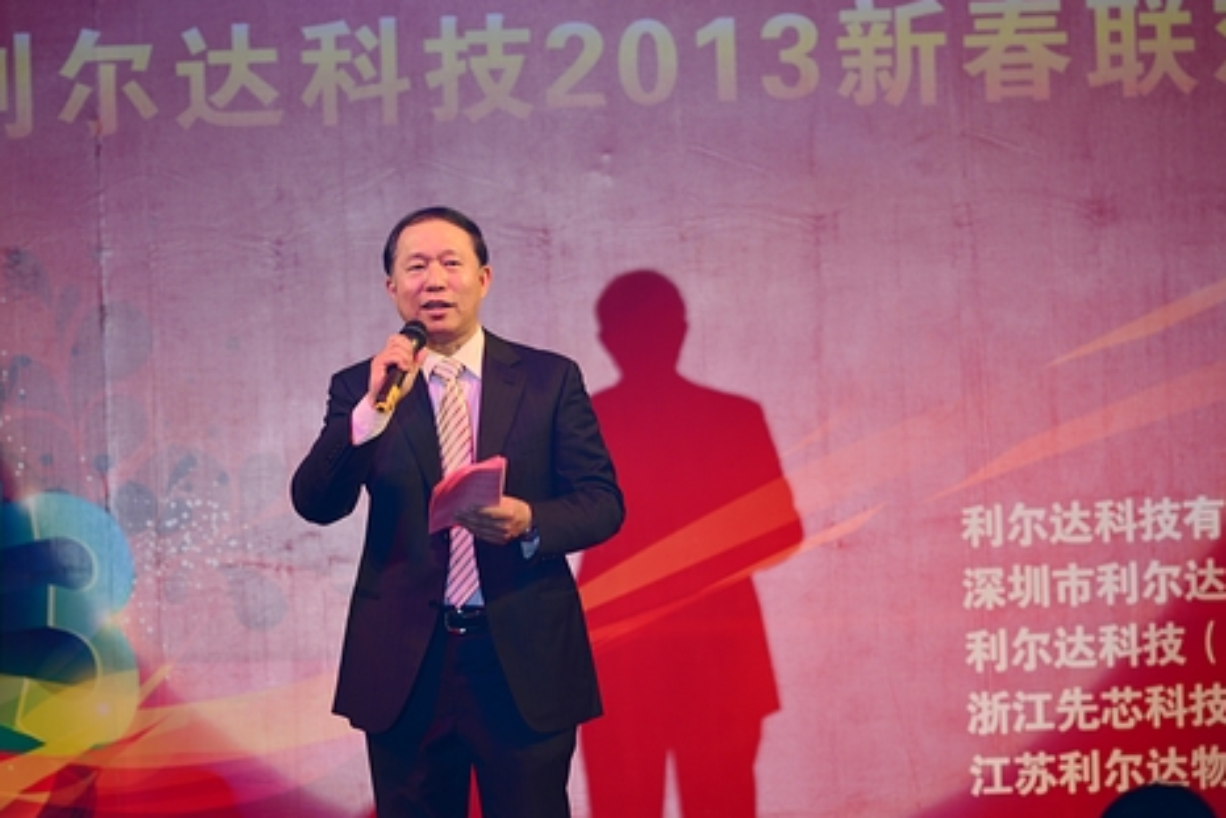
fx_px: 7017
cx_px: 597
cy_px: 439
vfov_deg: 6.7
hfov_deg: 10.0
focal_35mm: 206
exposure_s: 1/80
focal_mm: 160
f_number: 4
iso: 160
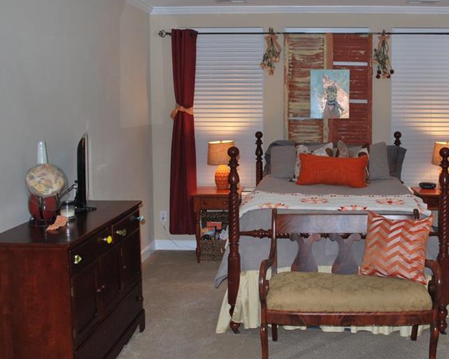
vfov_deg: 37.2
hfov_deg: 44.9
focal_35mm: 40
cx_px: 311
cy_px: 139
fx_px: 531
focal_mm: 18
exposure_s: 1/60
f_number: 3.5
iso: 200
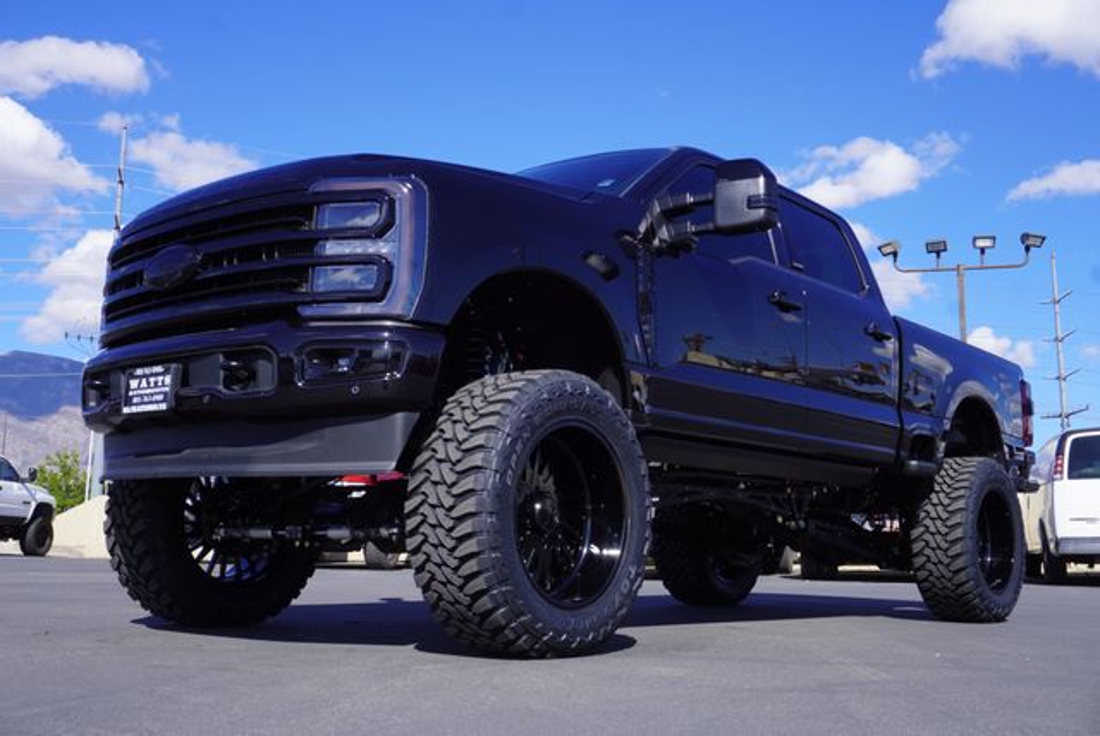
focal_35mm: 38
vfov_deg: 35.6
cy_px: 368
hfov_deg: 51.2
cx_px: 550
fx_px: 1147
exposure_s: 1/125
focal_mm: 25
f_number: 10
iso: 100
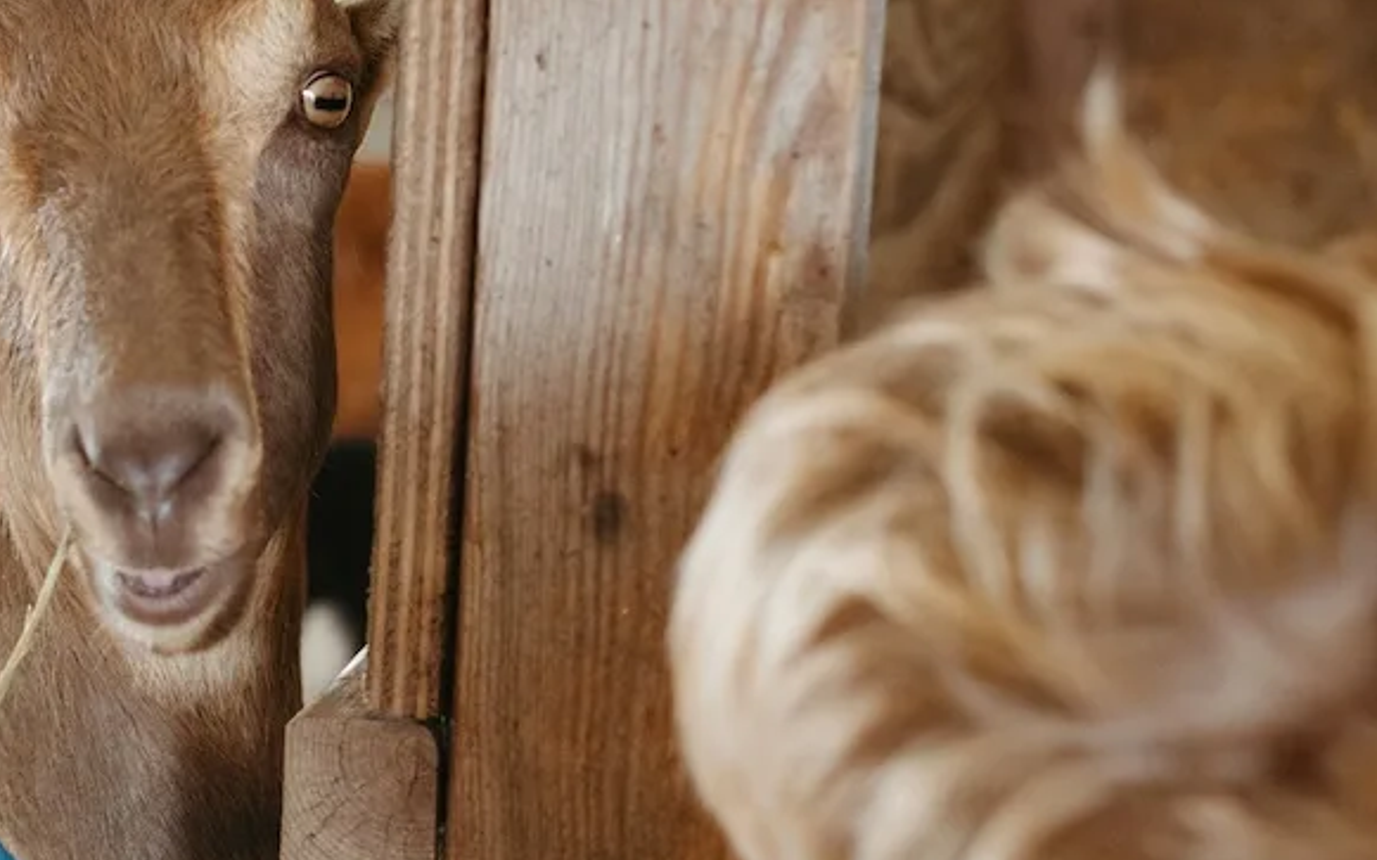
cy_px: 484
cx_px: 228
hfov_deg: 22.0
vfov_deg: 14.1
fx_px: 3490
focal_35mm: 93
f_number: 2.8
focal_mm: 35
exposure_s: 1/320
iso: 1000
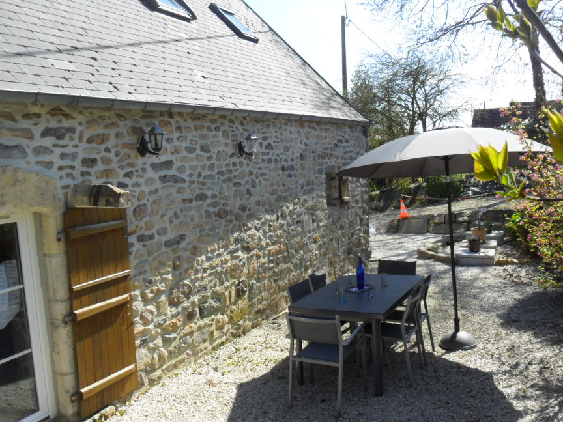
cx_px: 302
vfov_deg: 44.1
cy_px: 220
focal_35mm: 32
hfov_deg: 56.8
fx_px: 520
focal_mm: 4.9
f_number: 3.5
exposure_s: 1/750
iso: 100
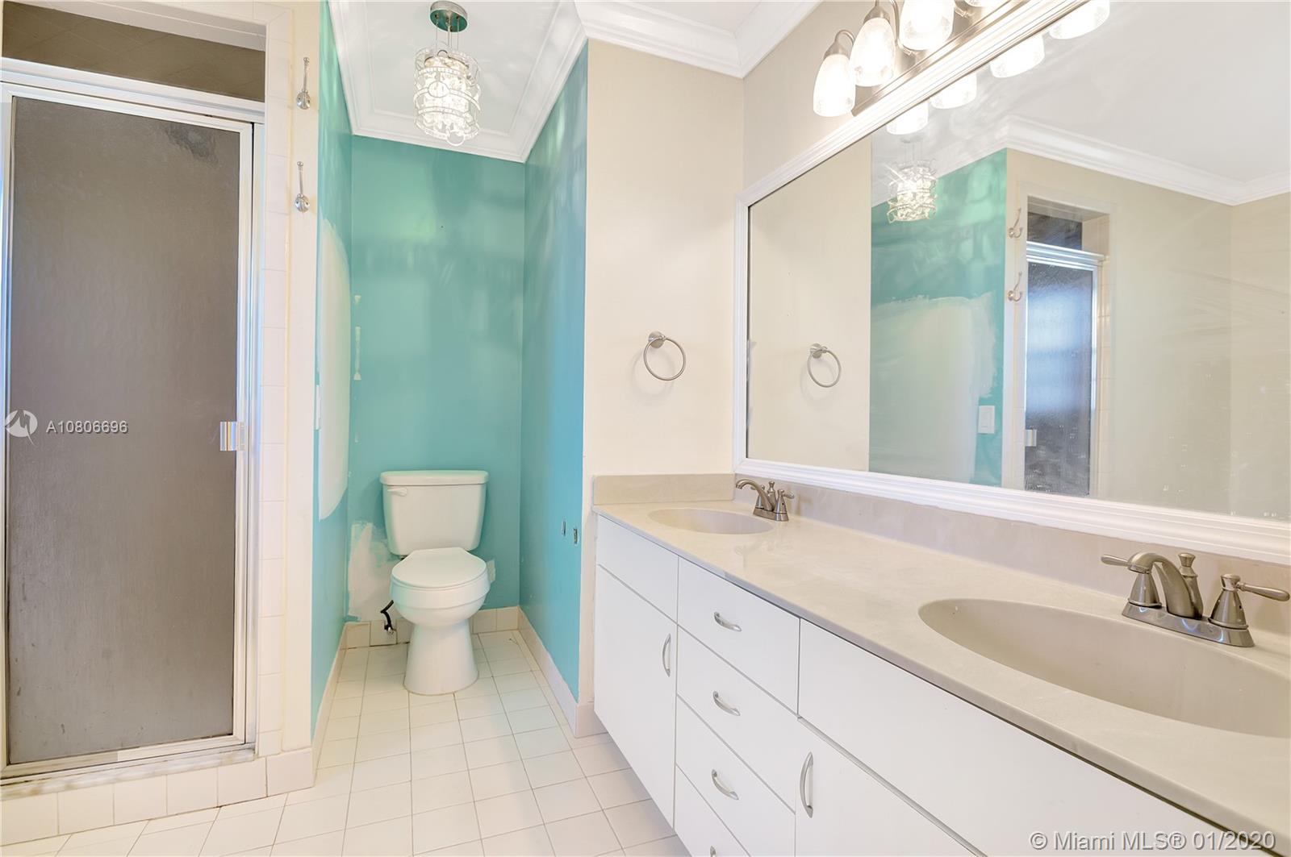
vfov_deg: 70.3
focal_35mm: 17
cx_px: 646
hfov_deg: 93.3
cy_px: 428
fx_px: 609
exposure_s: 1/10
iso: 100
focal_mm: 17
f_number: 5.6
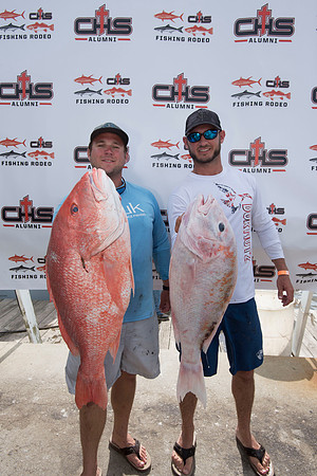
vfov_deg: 71.5
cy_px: 238
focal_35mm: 25
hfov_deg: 51.3
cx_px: 158
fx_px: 330
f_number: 9
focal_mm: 25
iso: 250
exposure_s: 1/320
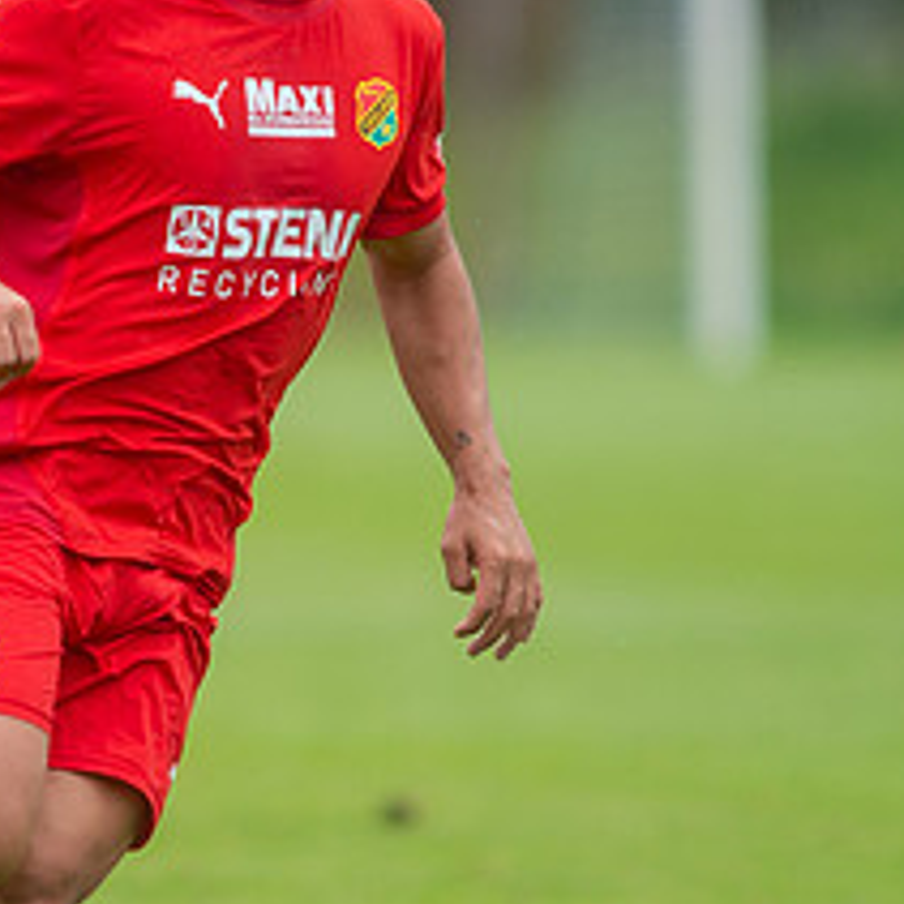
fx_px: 30373
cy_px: 394
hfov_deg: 1.7
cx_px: 189
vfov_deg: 1.7
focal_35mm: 1028
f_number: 4
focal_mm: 420
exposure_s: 1/1250
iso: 400
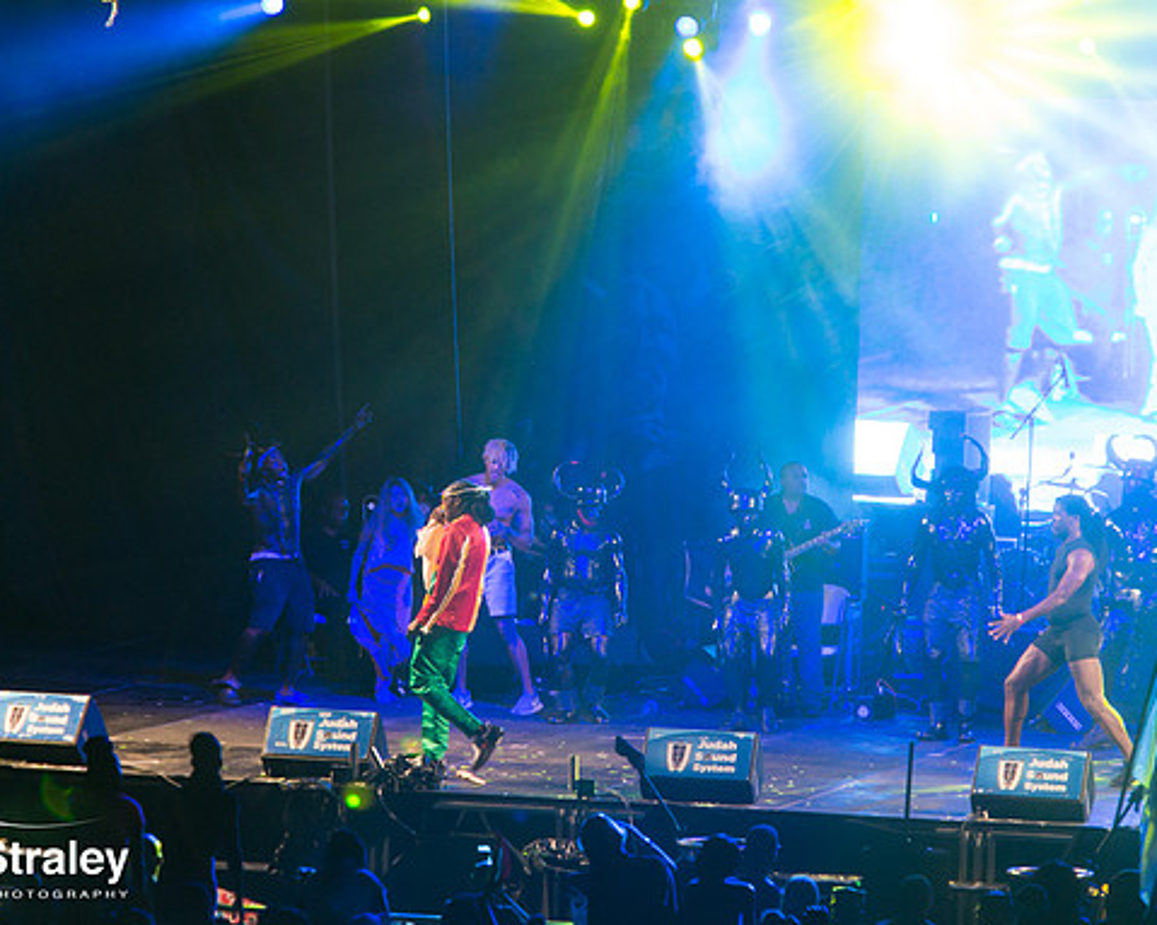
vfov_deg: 6.2
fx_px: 8559
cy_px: 464
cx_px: 614
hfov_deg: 7.7
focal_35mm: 250
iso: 3200
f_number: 5.6
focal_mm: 220
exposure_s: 1/200
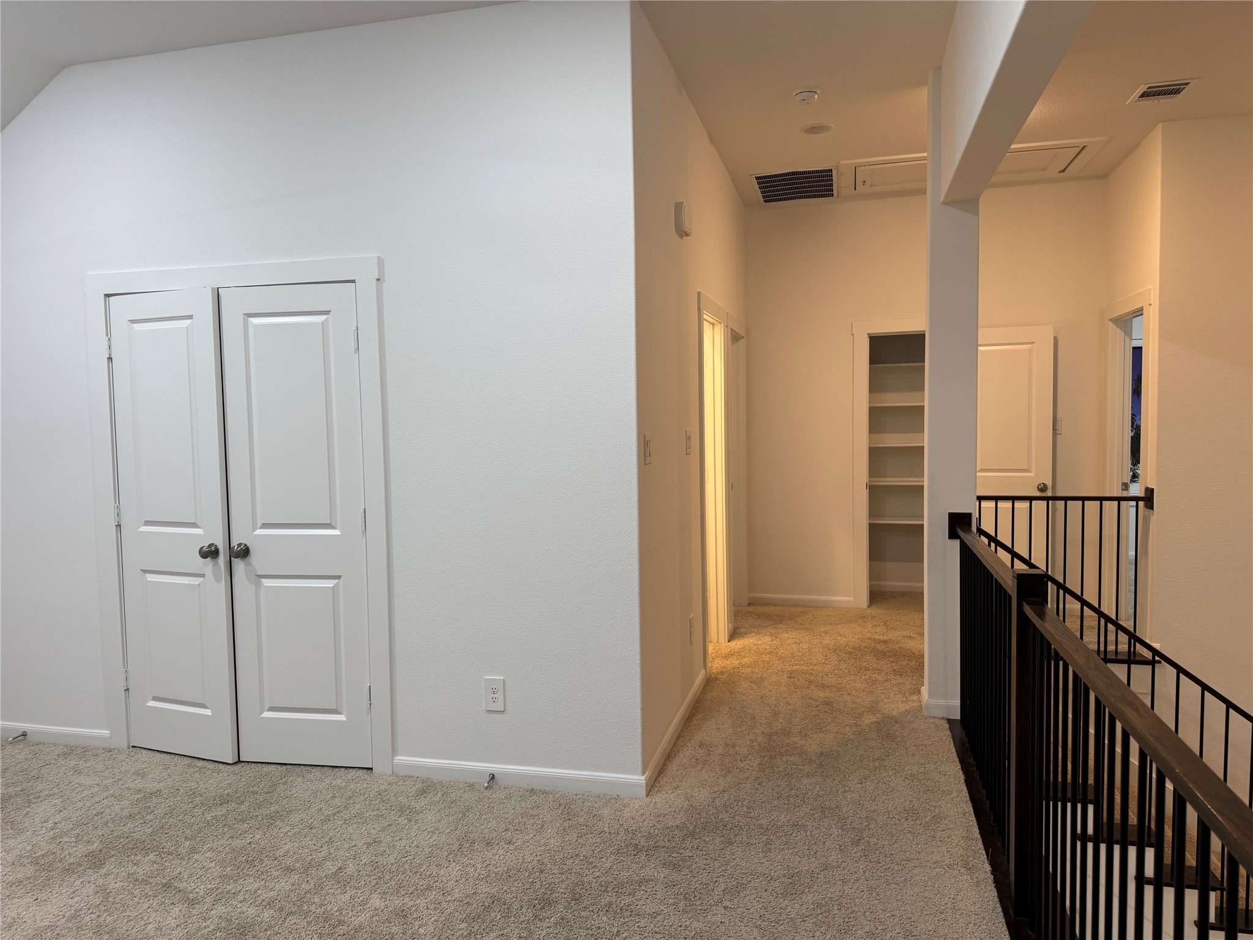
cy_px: 470
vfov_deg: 56.8
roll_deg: +0.4
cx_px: 626
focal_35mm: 24
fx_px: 869
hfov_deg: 71.6
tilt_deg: -3.8
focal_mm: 6.76
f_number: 1.78
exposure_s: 1/60
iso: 125
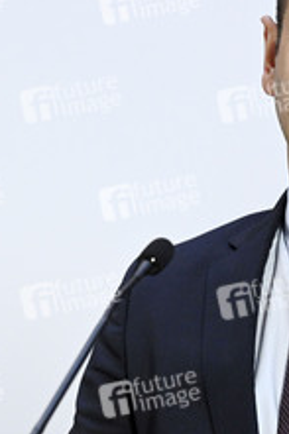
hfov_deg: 3.6
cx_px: 294
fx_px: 4559
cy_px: 149
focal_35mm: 378
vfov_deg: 5.5
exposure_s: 1/500
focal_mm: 185
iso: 5000
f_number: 5.6
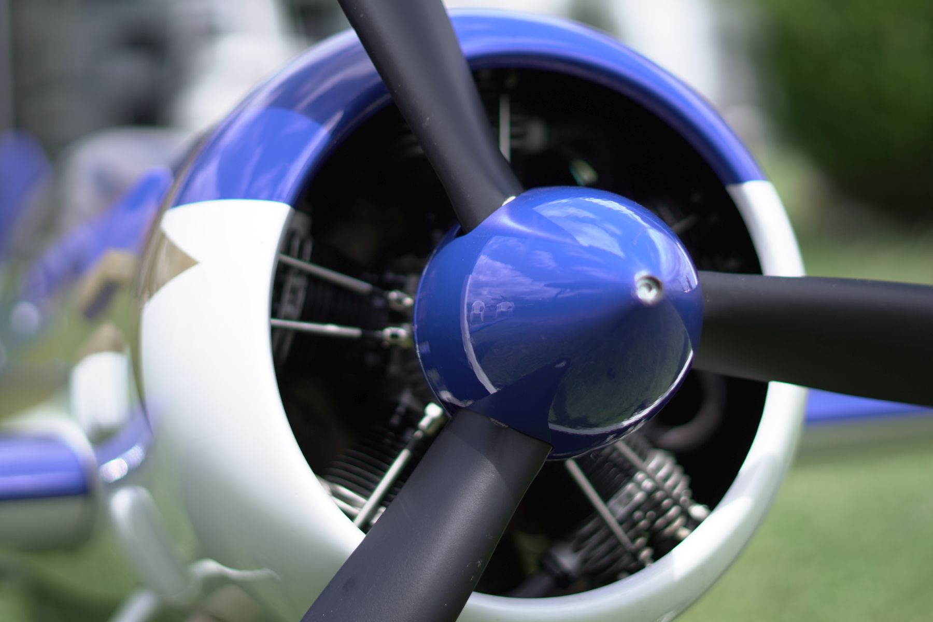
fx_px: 1944
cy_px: 311
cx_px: 466
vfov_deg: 18.2
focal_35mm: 75
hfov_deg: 27.0
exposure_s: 1/3200
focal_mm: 50
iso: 100
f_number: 1.8
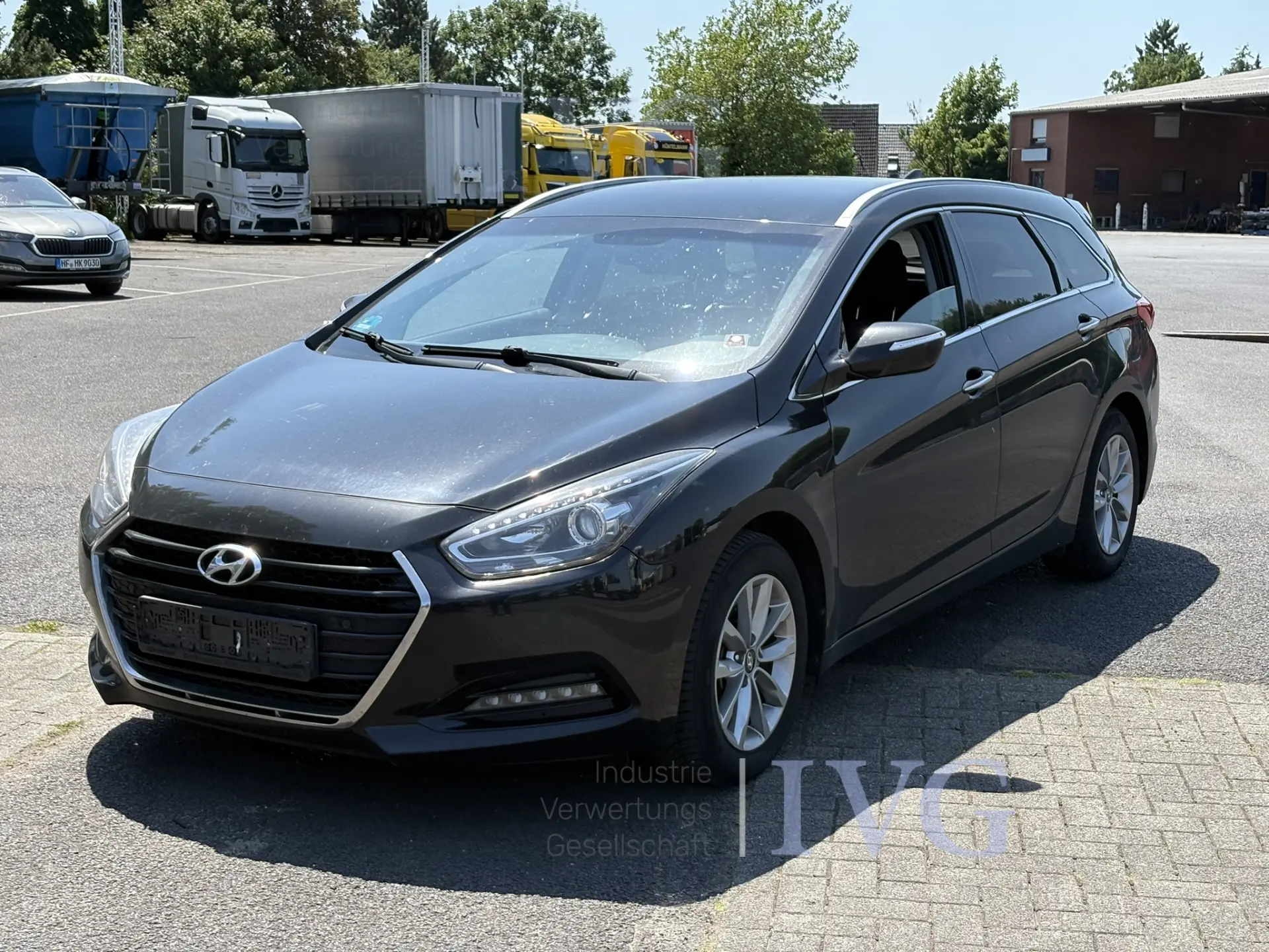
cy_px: 476
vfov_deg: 28.0
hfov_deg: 36.8
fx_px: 1906
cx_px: 634
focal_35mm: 52
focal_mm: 5.96
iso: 32
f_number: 1.6
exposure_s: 1/1517
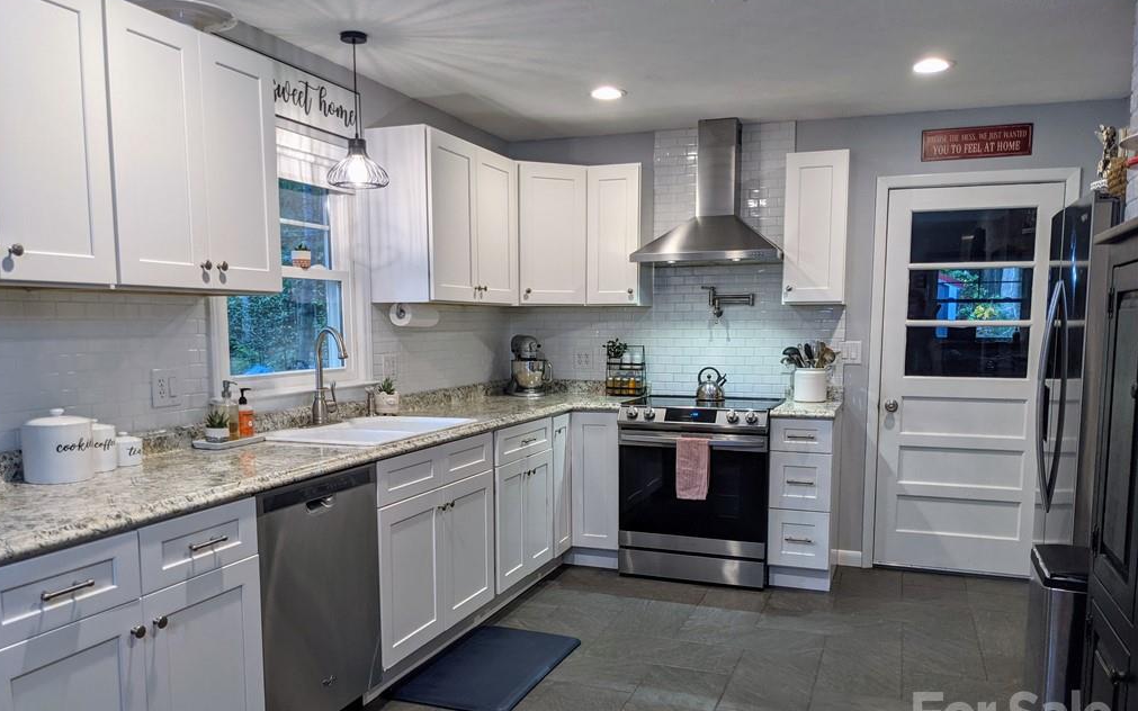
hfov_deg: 64.6
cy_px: 423
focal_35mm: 29
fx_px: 899
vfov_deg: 43.0
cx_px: 563
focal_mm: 4.38
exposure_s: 1/30
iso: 68
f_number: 1.73
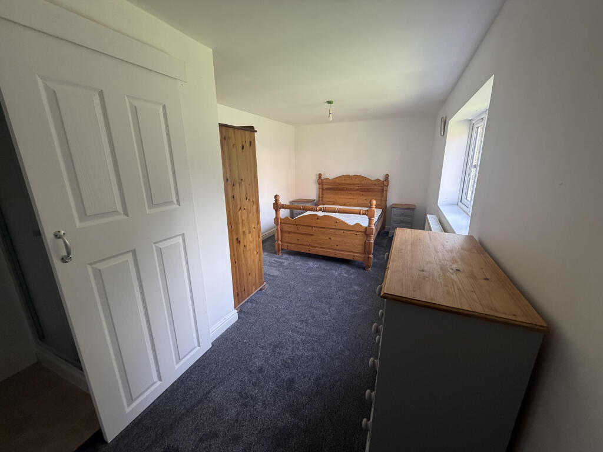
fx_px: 244
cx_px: 302
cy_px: 226
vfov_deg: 85.7
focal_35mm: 14
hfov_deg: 102.1
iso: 200
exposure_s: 1/121
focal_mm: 2.22
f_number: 2.2
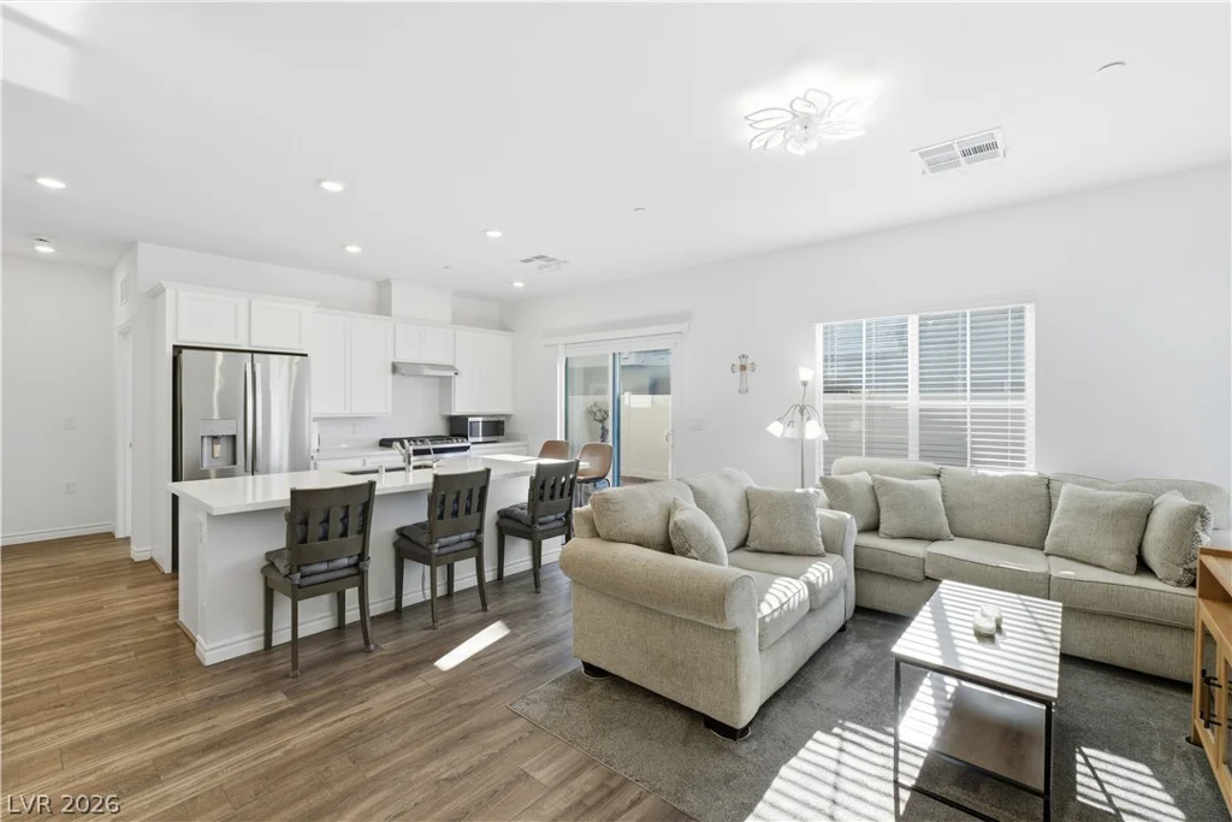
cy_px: 411
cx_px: 616
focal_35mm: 15
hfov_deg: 100.4
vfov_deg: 77.3
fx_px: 513
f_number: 7.1
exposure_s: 1/2500
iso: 500
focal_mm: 10
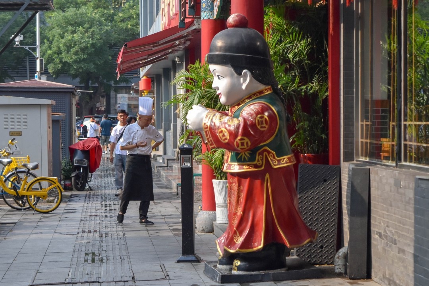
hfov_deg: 24.6
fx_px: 983
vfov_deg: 16.6
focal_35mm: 82
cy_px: 143
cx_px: 214
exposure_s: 1/1000
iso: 640
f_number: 5.6
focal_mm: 55
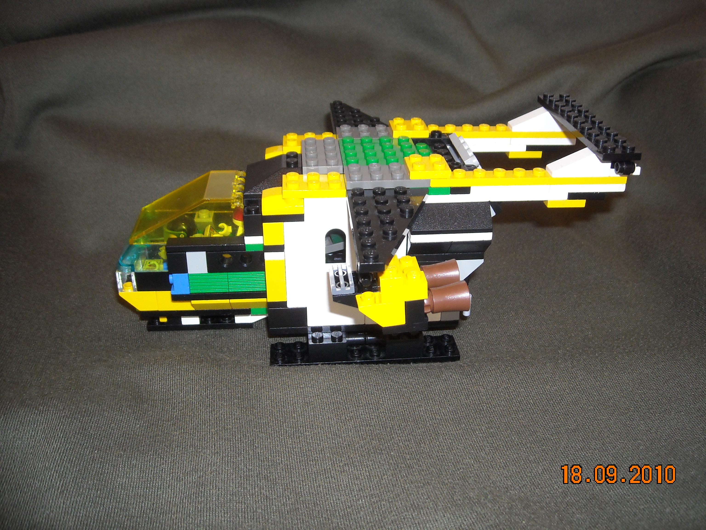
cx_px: 353
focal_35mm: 35
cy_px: 265
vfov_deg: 40.7
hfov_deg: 52.6
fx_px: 714
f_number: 2.8
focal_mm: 5.7
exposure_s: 1/60
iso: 200
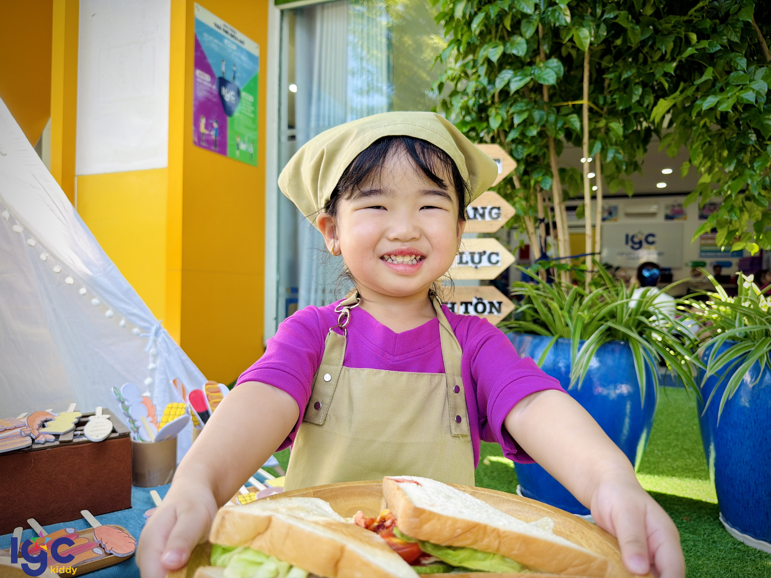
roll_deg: -1.2
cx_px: 386
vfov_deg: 56.8
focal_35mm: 24
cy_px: 289
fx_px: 535
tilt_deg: -0.3
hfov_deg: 71.6
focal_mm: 6.76
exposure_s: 1/290
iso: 64
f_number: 1.78
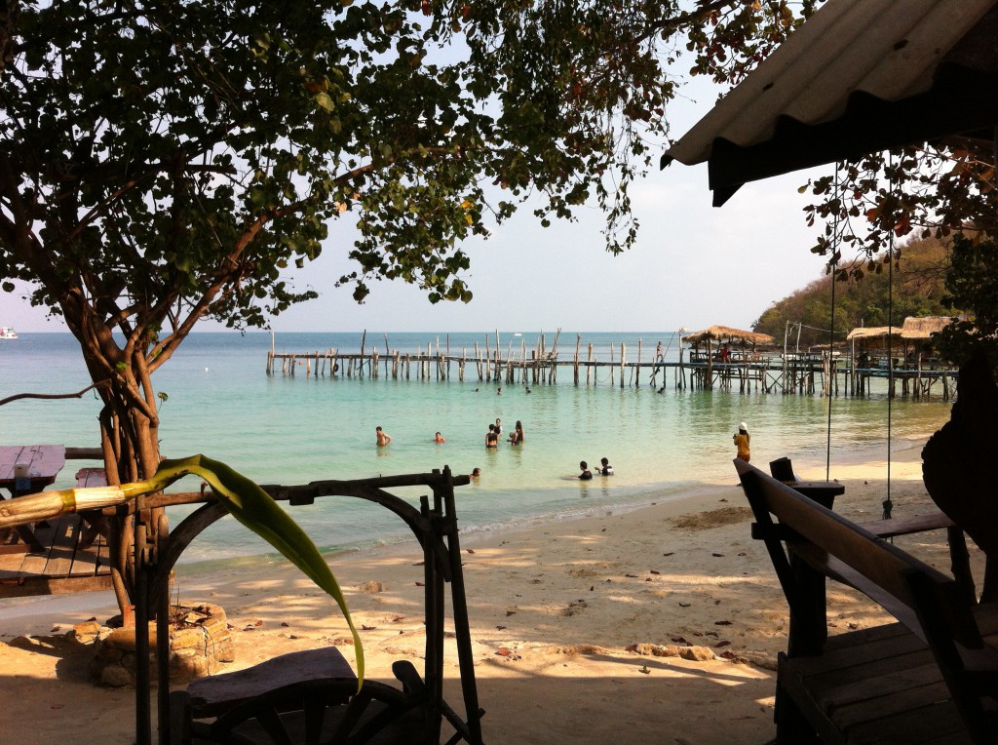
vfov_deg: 40.6
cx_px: 499
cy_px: 372
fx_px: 1007
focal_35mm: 35
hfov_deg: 52.7
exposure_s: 1/1160
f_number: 2.8
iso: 80
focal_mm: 3.85
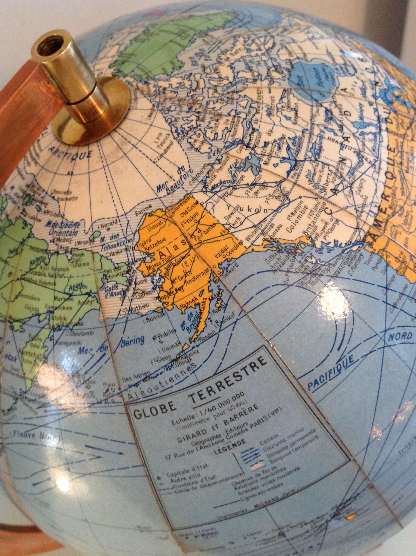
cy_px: 278
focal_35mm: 35
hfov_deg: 40.6
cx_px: 208
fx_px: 562
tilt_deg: -45.4
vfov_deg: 52.7
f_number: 2.4
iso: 250
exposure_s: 1/17
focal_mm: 4.28
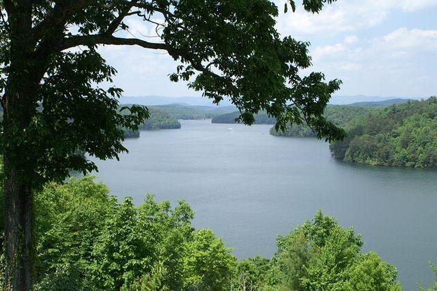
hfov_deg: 37.9
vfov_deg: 25.7
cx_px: 218
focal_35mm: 52
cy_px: 146
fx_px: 637
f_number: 13
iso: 100
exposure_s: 1/100
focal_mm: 35
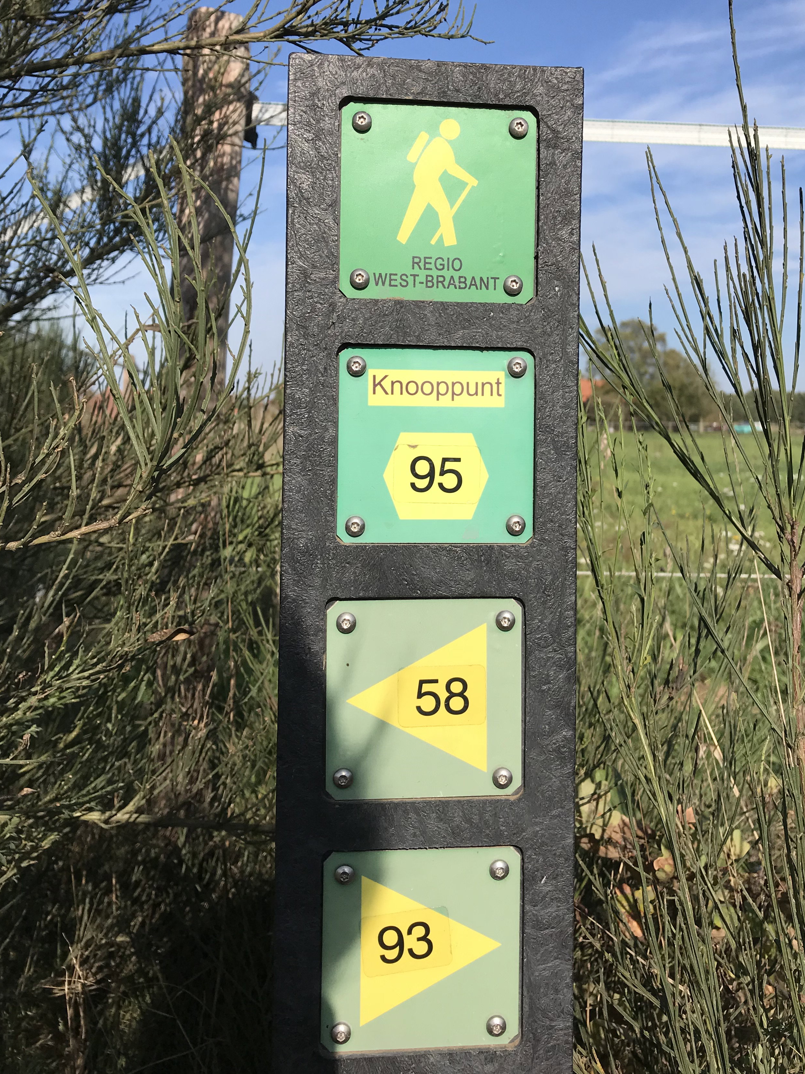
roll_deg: +0.0
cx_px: 460
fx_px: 1054
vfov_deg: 53.5
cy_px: 424
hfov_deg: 41.7
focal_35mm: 34
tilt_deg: +0.7
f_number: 1.8
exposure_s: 1/2907
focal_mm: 3.99
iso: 20
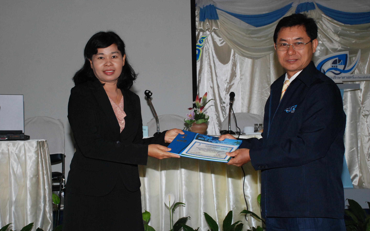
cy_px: 113
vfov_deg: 23.8
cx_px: 185
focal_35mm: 55
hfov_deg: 37.2
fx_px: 550
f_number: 8
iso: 1000
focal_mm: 35
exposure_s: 1/200
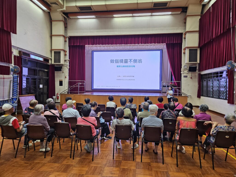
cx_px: 118
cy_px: 88
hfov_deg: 73.9
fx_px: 157
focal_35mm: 23
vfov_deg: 58.9
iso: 160
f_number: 1.8
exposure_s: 1/100
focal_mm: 5.4
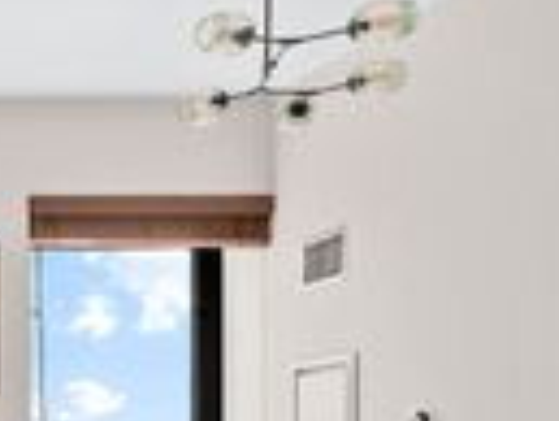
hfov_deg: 25.9
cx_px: -303
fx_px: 841
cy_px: 428
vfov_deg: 26.5
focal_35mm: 52
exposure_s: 1/4
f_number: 11
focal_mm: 14
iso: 200
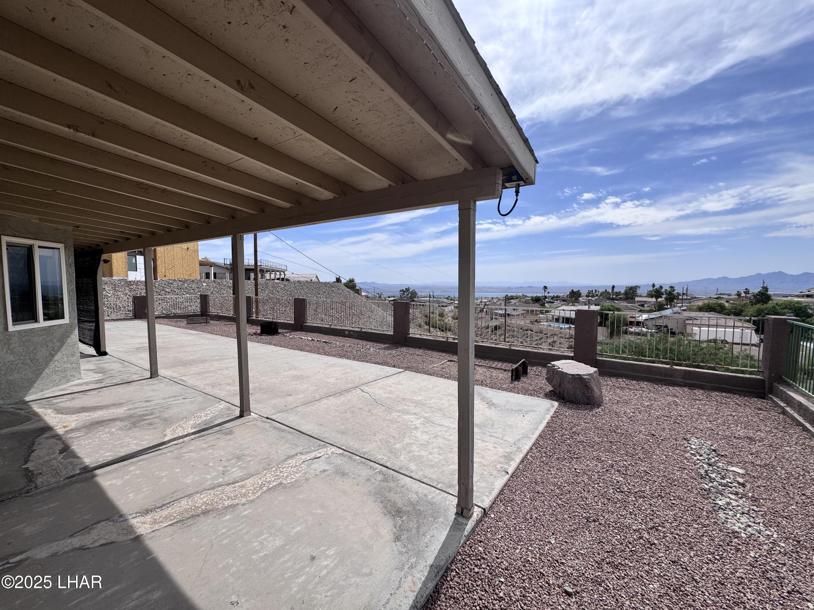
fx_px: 329
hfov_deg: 102.1
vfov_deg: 85.7
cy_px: 305
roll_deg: +0.6
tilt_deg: -3.6
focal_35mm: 14
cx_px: 407
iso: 40
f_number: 2.2
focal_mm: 2.22
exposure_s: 1/3906
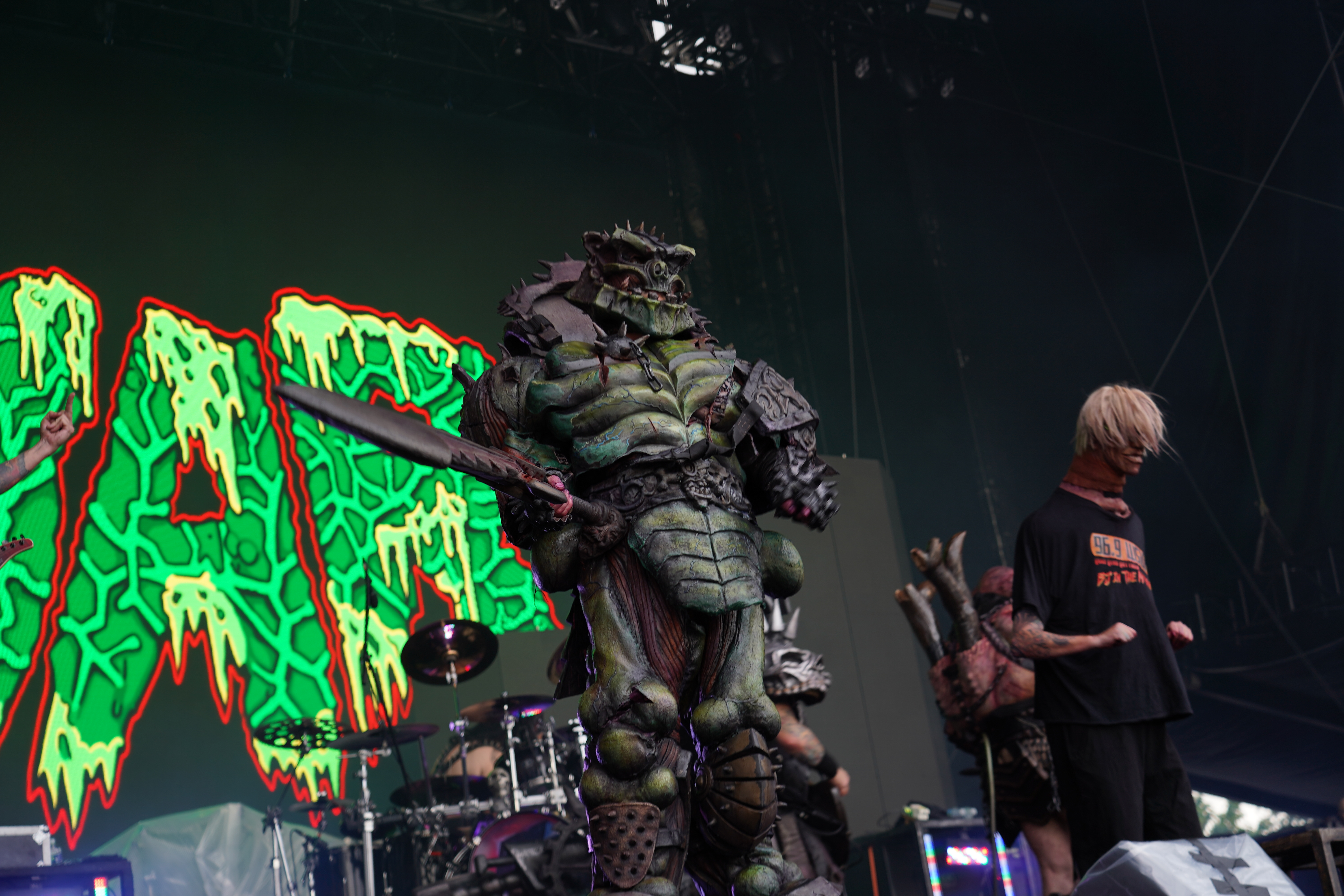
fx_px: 2128
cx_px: 672
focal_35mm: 57
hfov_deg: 35.1
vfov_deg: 23.8
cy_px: 448
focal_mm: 57
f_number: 4
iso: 100
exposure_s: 1/60
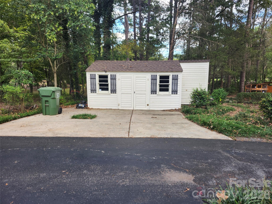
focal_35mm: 23
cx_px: 136
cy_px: 102
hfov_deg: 73.9
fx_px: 181
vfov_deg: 58.9
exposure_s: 1/120
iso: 32
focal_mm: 5.54
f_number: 1.8
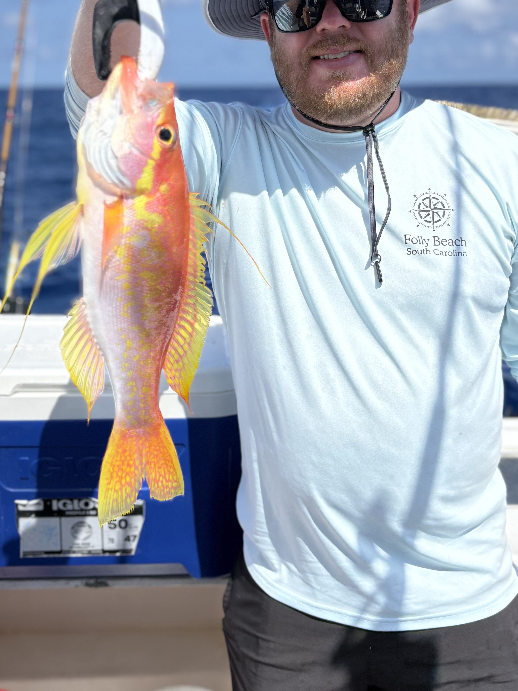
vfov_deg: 44.6
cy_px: 278
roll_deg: +2.2
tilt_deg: -10.2
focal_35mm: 42
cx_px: 255
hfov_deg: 34.3
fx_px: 838
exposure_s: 1/4065
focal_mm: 5.96
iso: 50
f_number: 1.6
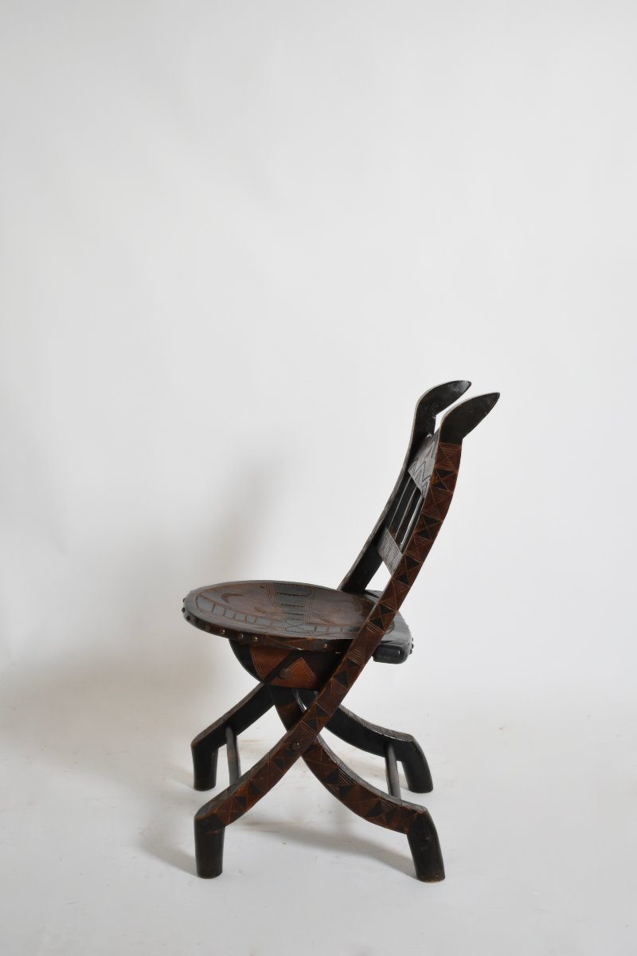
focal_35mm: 45
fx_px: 1194
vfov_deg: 43.6
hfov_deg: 29.9
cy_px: 478
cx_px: 318
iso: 800
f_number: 4.2
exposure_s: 1/10
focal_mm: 30
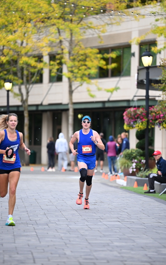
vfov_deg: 10.2
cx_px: 85
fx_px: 1483
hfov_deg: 6.4
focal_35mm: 205
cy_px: 133
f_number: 2.8
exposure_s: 1/1600
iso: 1000
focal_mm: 200
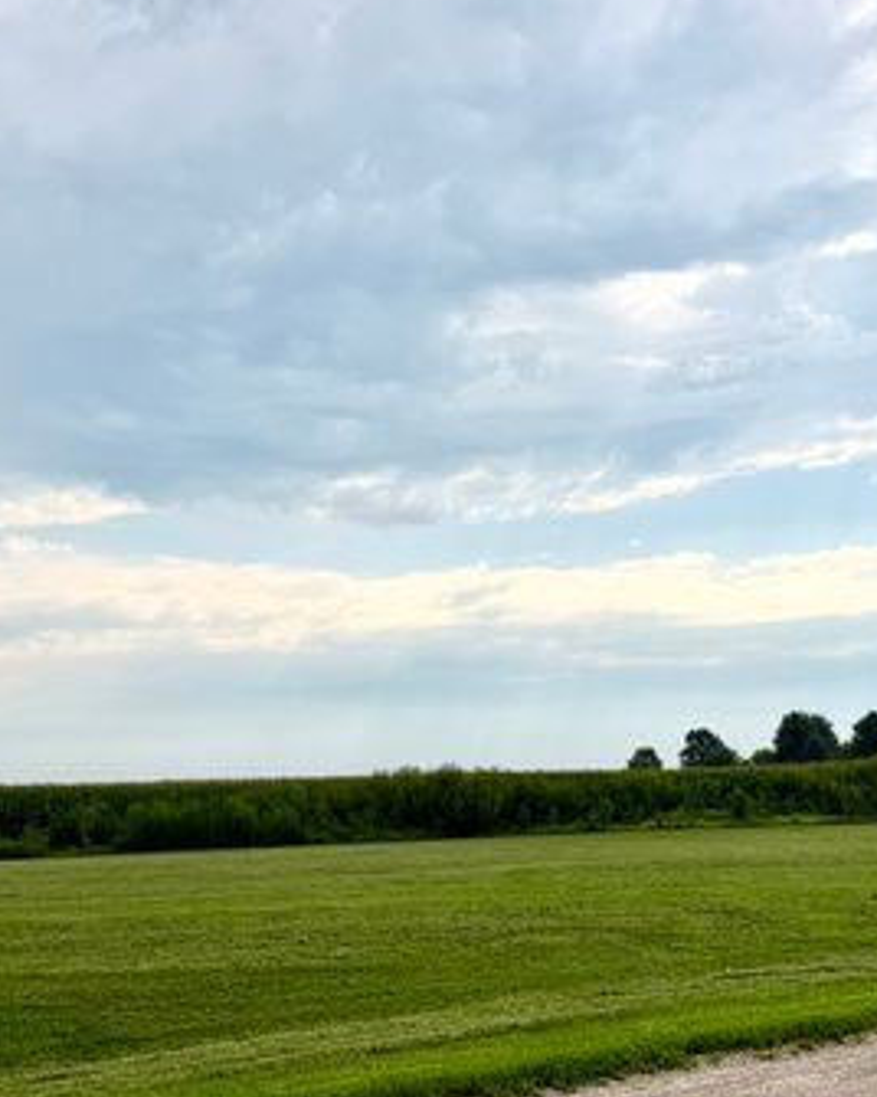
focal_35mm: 35
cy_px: 562
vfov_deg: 51.5
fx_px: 1136
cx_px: 527
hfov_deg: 42.0
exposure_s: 1/9091
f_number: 1.78
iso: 80
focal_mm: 6.76
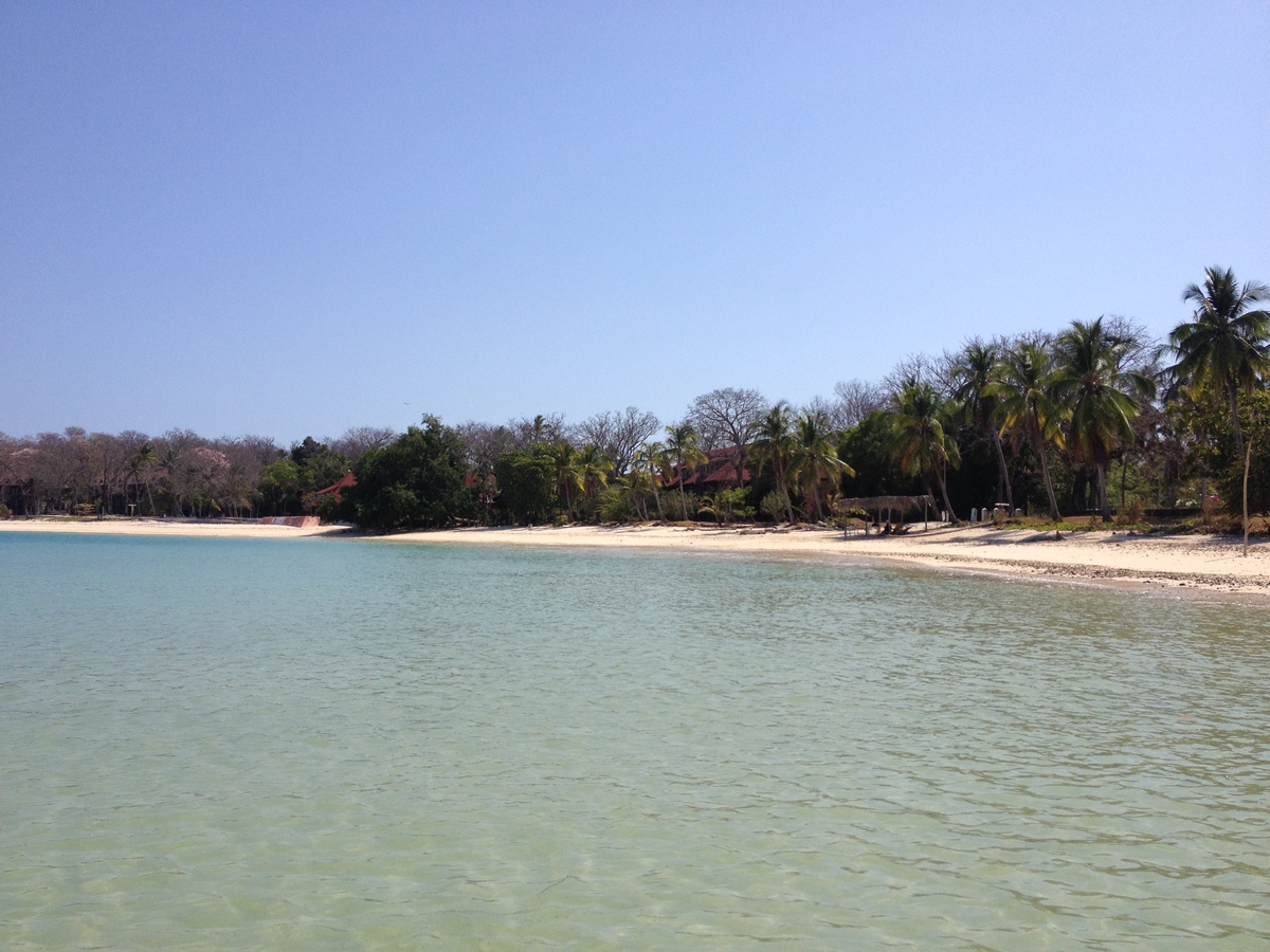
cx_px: 635
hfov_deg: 52.6
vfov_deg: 40.7
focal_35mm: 35
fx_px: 1284
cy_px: 476
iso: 50
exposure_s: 1/2907
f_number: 2.4
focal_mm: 4.28
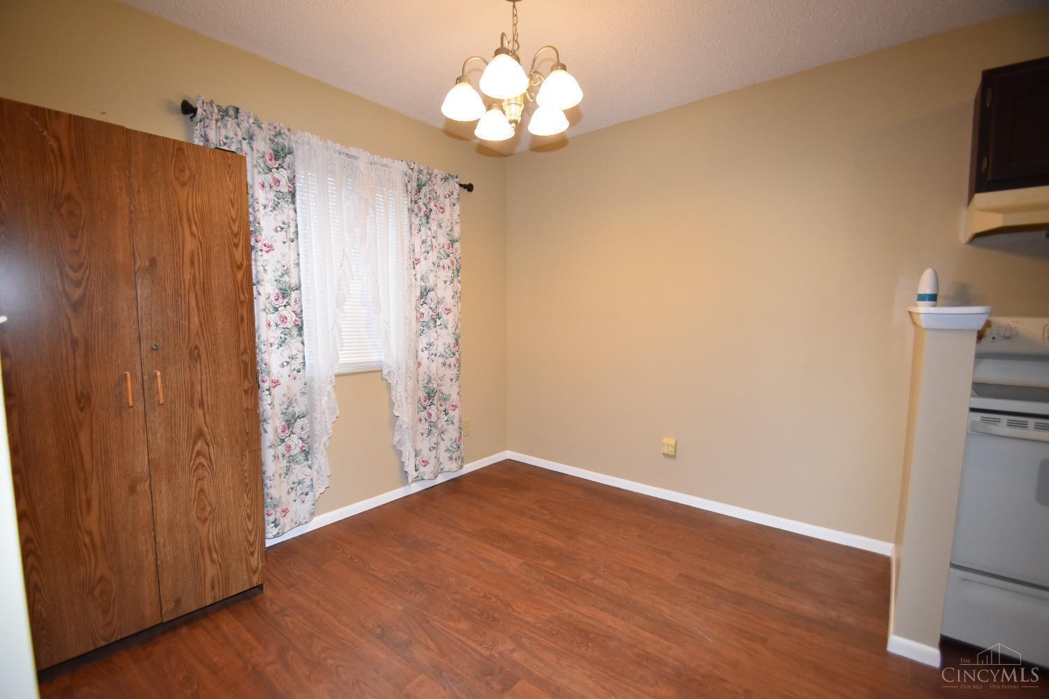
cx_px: 524
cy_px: 350
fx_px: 437
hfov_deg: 100.4
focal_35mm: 15
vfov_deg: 77.3
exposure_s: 1/125
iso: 800
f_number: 4
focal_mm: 10
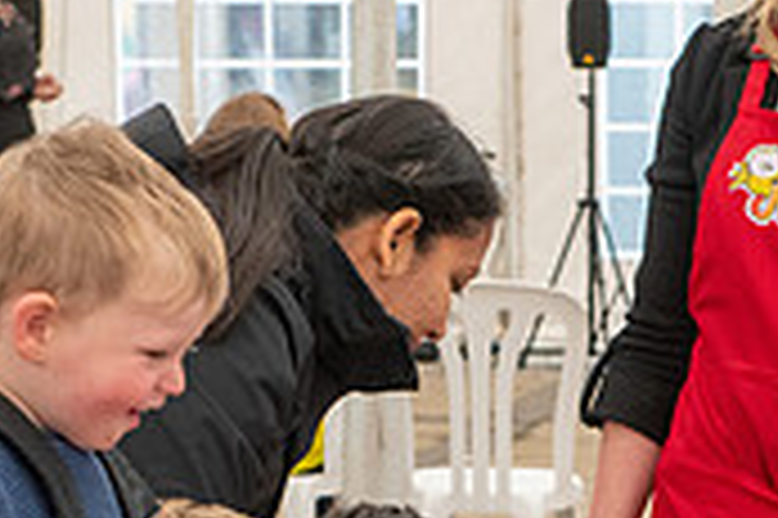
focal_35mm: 219
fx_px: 4728
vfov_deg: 6.2
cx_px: 499
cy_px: 547
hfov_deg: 9.4
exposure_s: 1/250
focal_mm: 62
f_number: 6.3
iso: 1100
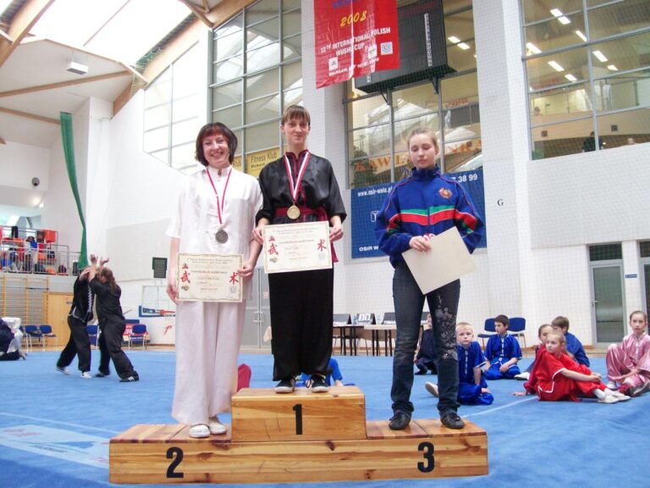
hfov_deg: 51.4
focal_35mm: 36
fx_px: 676
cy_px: 244
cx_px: 325
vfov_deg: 39.7
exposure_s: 1/32
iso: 136
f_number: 2.7
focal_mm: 6
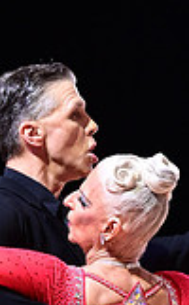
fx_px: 2649
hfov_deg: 4.1
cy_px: 472
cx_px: 62
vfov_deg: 6.5
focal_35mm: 320
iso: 1600
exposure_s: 1/400
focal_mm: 87
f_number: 3.2
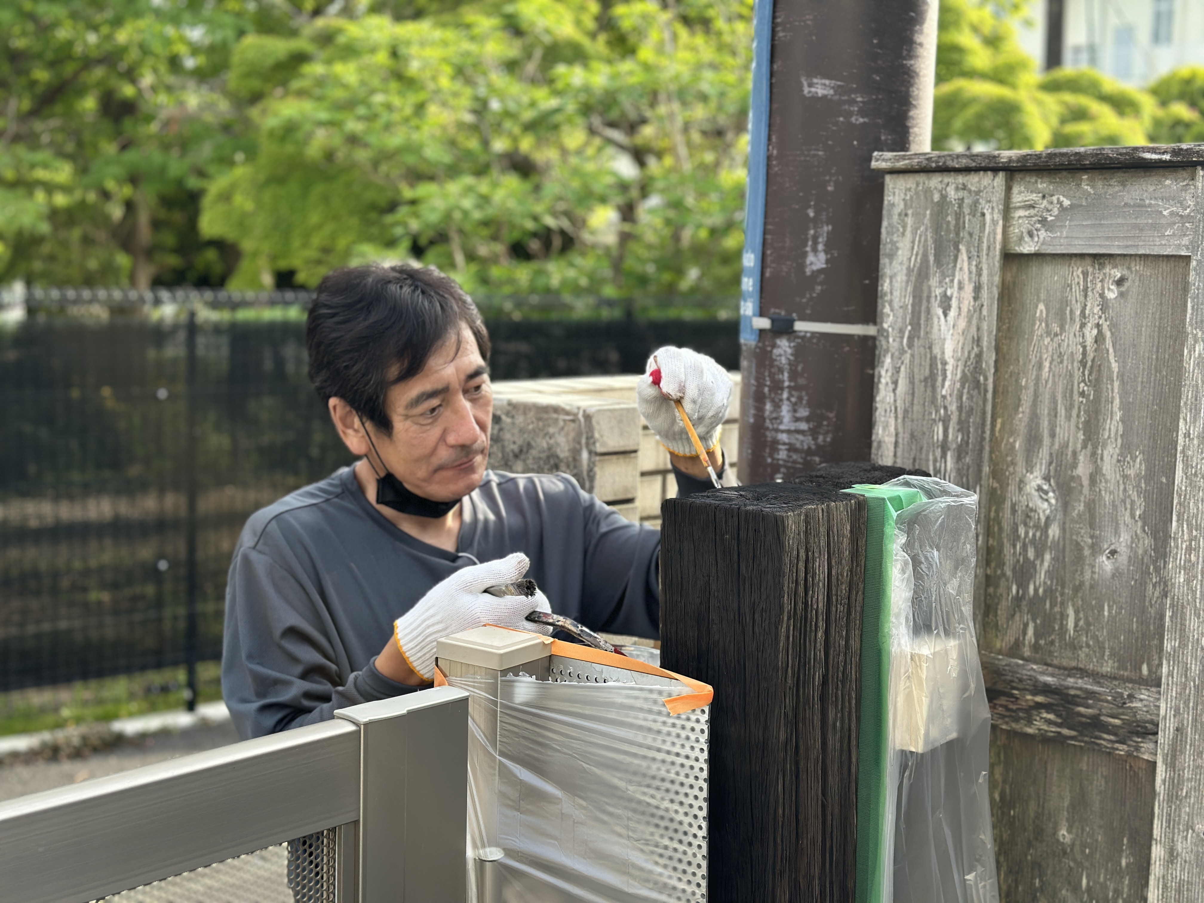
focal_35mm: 48
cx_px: 602
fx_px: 1670
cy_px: 452
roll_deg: -1.6
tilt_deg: -7.1
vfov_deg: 30.3
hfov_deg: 39.7
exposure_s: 1/745
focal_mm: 6.86
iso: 80
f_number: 1.78
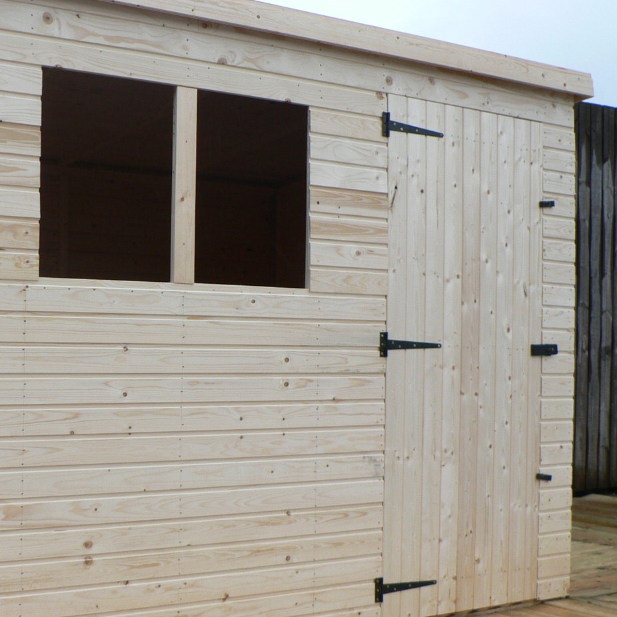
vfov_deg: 31.1
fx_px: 1109
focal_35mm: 55
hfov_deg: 30.3
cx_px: 123
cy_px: 339
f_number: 3.2
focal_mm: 6
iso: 80
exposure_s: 1/80
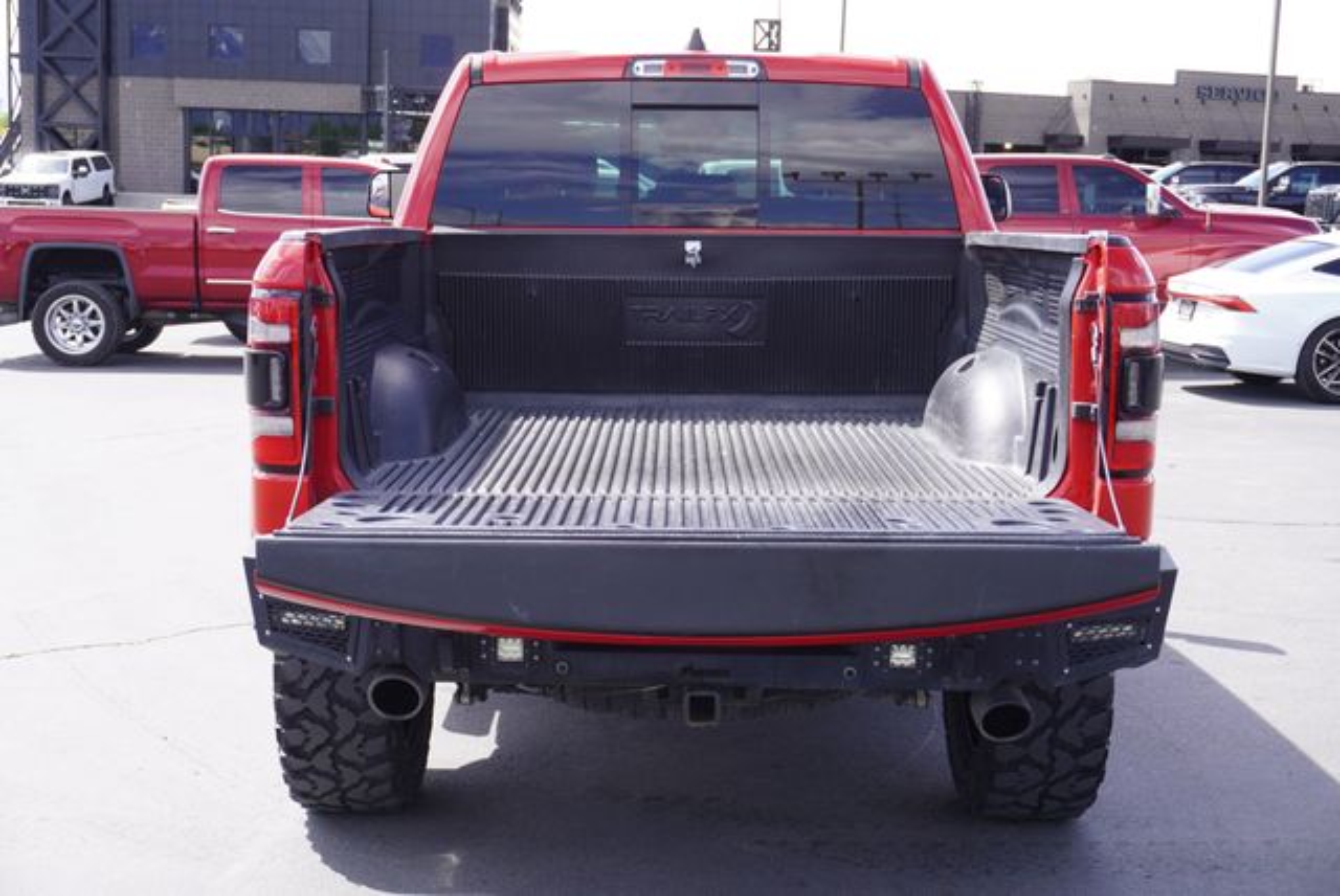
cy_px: 448
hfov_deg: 41.1
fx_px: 1788
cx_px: 670
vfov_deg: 28.1
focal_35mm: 48
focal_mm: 32
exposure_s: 1/80
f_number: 7.1
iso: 100
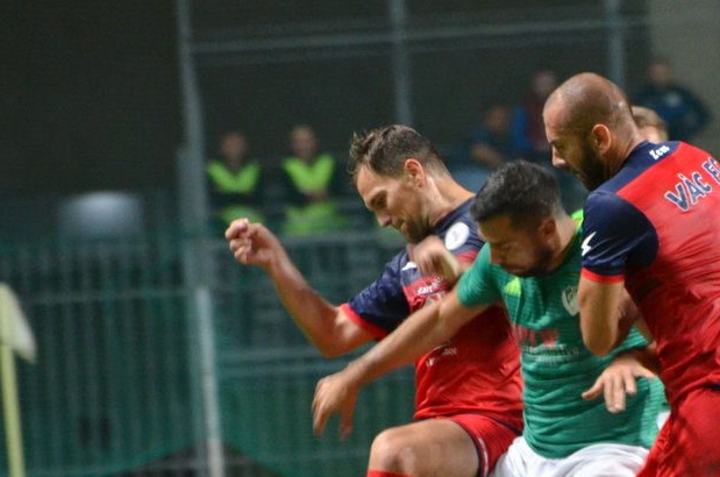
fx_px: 14510
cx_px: 582
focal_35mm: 727
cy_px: 445
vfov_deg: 1.9
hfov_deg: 2.8
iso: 1600
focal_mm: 250
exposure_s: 1/100
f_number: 5.6
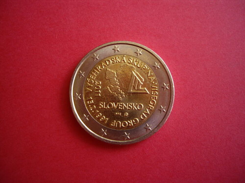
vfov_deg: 37.7
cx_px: 122
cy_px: 92
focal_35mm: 38
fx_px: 269
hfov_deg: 49.0
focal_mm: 7.9
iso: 64
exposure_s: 1/125
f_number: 2.8
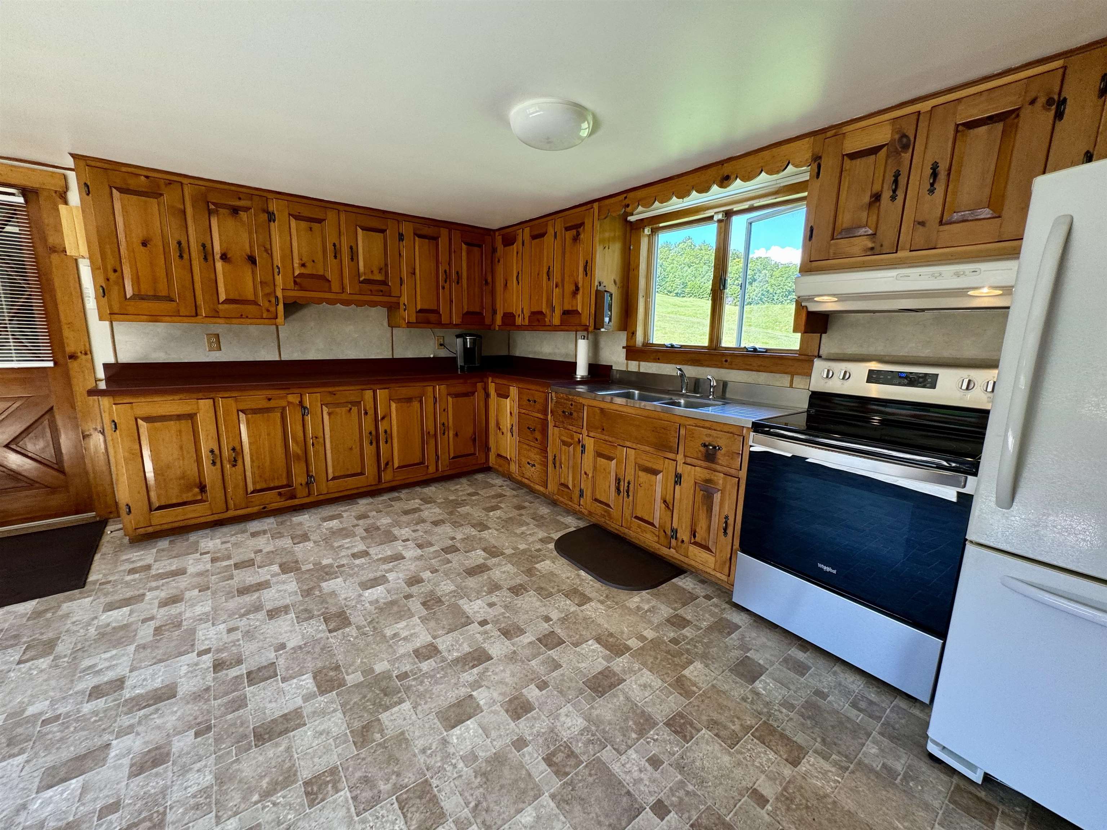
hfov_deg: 102.1
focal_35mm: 14
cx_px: 554
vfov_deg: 85.7
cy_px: 415
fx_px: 448
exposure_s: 1/120
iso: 64
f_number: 2.2
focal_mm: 2.22
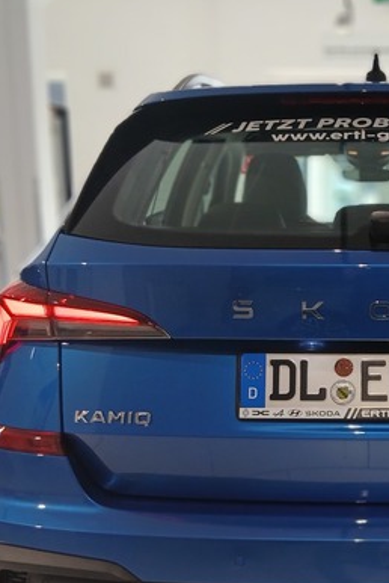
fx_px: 906
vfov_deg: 35.4
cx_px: 359
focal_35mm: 56
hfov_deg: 23.5
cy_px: 366
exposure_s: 1/50
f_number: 1.8
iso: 64
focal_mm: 3.98
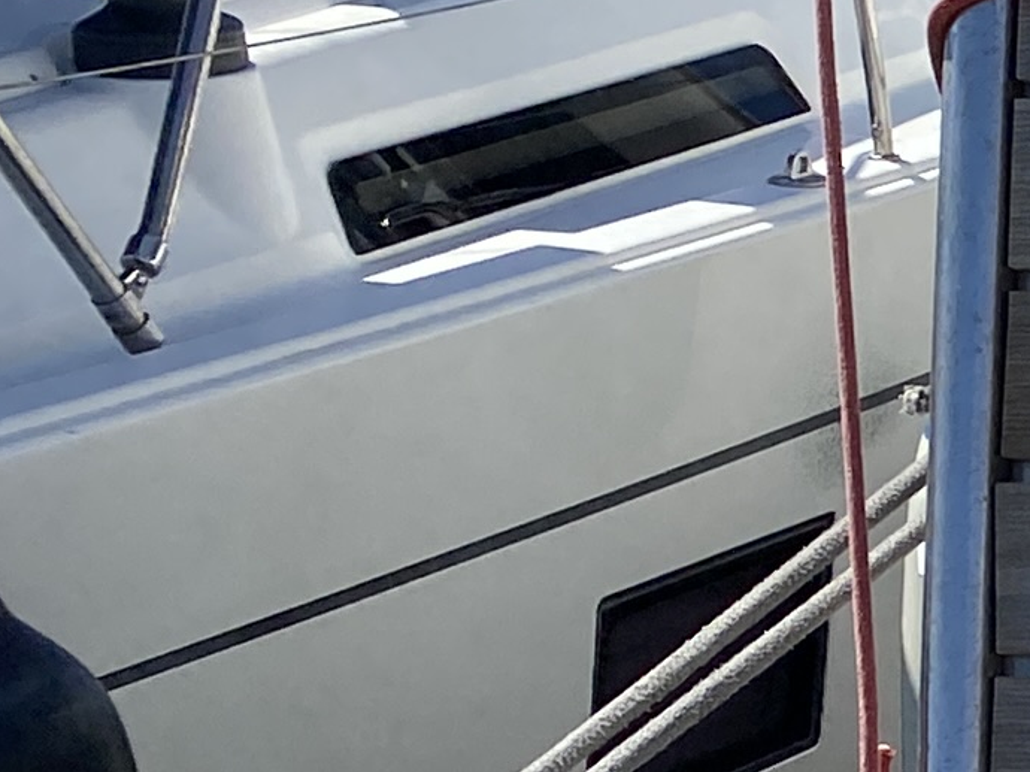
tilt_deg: -13.7
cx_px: 2980
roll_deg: +1.6
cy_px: 857
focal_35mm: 152
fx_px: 4521
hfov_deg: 10.1
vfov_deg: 9.7
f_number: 1.8
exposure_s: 1/3040
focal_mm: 4.25
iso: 32
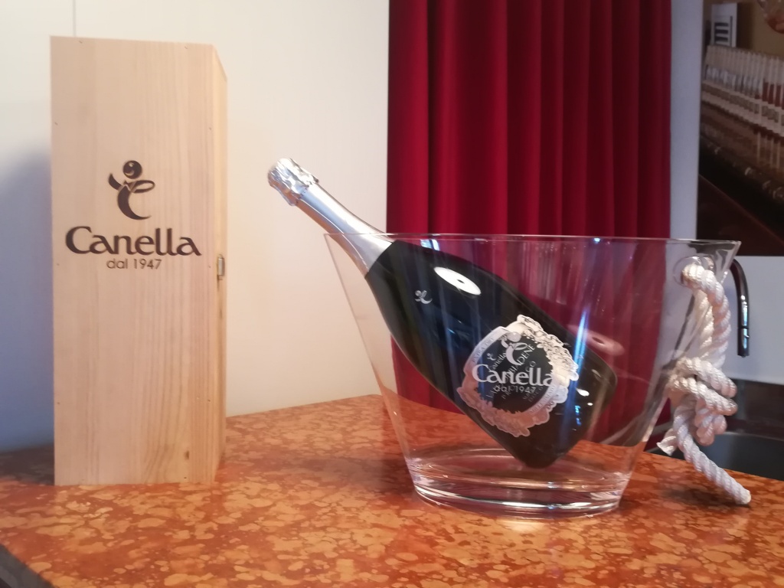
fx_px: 747
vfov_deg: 42.9
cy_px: 294
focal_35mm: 33
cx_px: 392
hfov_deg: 55.4
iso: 320
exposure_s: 1/25
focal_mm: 3.83
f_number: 2.2
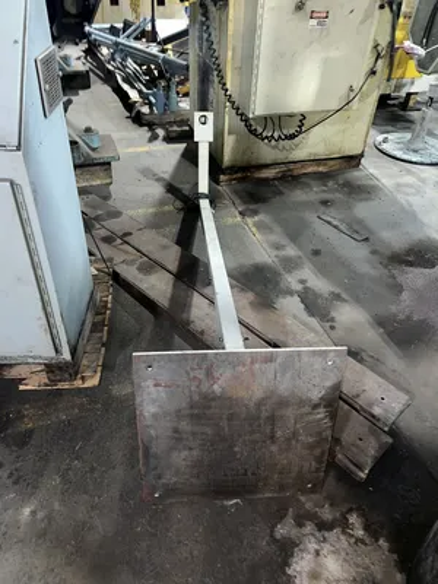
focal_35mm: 26
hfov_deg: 53.1
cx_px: 219
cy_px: 292
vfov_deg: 67.3
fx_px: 439
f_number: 1.5
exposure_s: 1/10
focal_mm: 5.7
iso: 125
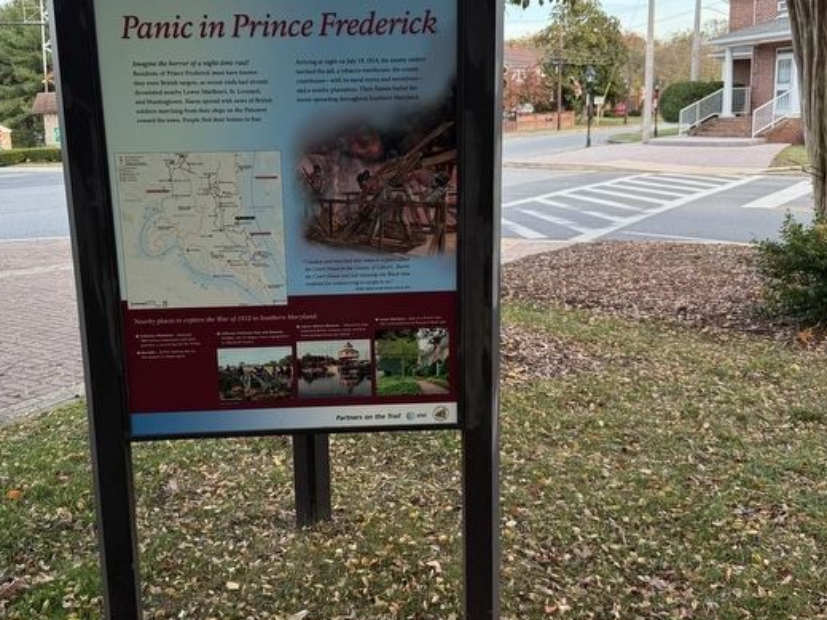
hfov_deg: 50.0
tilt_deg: -7.2
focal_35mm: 37
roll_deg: +1.5
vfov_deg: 38.6
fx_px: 884
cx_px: 359
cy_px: 300
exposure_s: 1/231
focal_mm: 6.76
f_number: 1.78
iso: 125
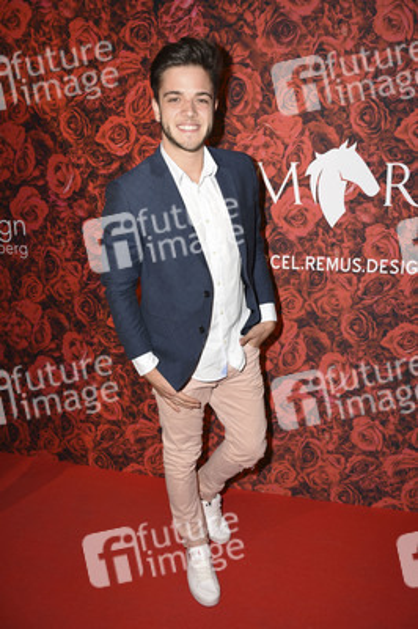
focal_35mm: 30
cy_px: 314
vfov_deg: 62.0
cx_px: 209
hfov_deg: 43.5
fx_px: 523
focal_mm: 20
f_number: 4.5
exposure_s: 1/160
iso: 125
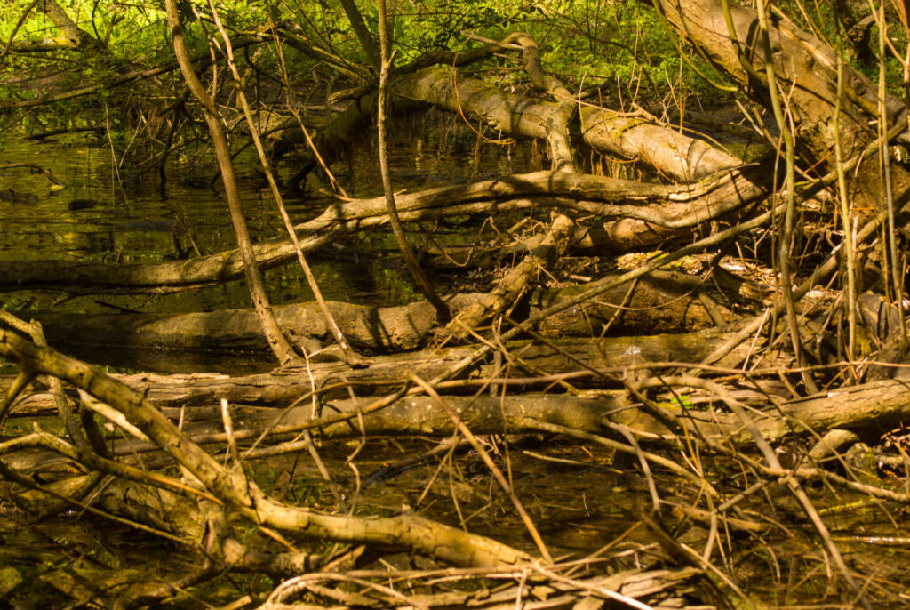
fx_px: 3417
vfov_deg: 10.2
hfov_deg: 15.2
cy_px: 305
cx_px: 455
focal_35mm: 135
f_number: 8
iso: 100
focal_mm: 90
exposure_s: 1/50
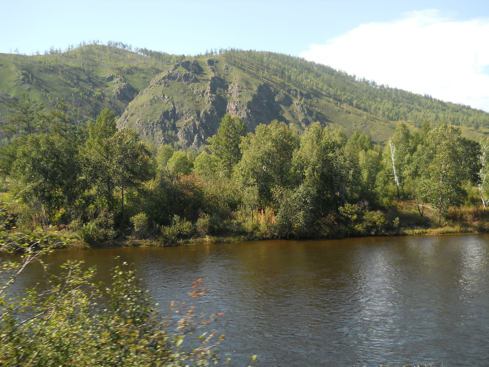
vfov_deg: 35.1
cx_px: 244
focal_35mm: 41
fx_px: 579
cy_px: 184
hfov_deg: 45.8
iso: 80
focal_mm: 6.72
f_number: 3.1
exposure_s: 1/400
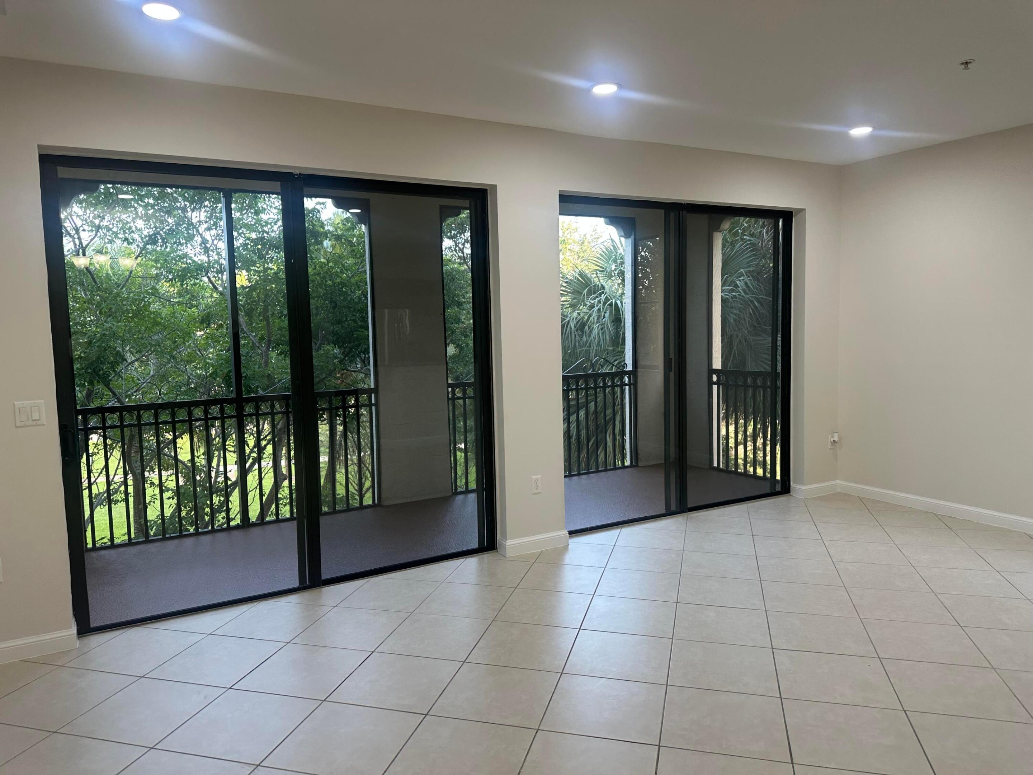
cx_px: 516
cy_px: 388
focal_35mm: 24
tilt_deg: -4.7
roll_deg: +0.8
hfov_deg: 71.6
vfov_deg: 56.8
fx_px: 716
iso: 125
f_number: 1.78
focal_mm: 6.86
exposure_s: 1/120
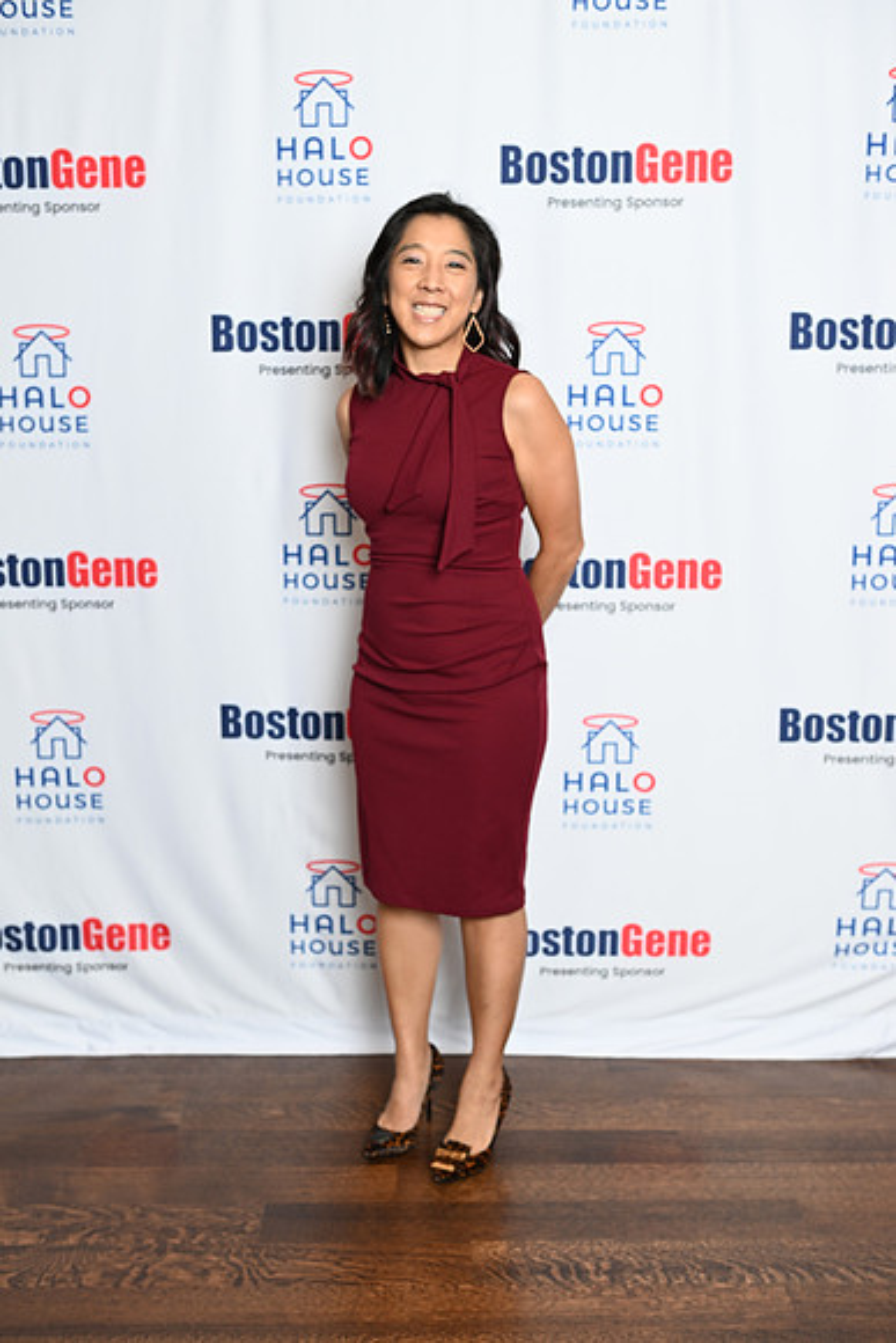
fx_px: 1679
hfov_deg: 29.9
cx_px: 448
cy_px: 672
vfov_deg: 43.6
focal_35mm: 45
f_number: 3.2
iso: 200
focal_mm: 45
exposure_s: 1/80
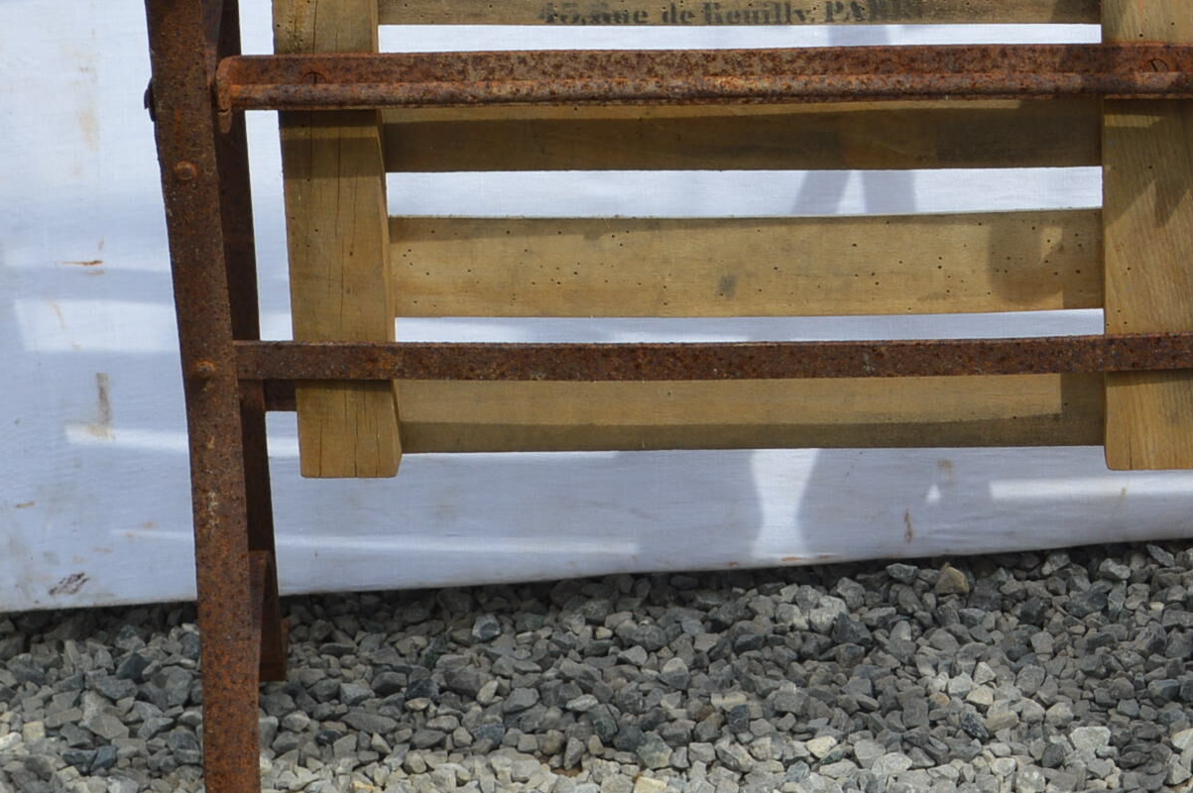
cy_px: -34
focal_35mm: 165
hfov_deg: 12.2
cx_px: 1389
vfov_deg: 8.3
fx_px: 5463
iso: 100
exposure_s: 1/250
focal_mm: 44
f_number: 8
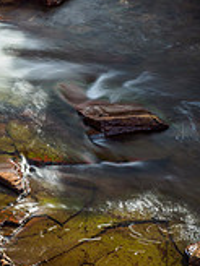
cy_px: -37
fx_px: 1017
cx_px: -72
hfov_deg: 10.9
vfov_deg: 14.5
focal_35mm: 132
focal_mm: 24
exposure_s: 3.2
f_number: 11
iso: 200
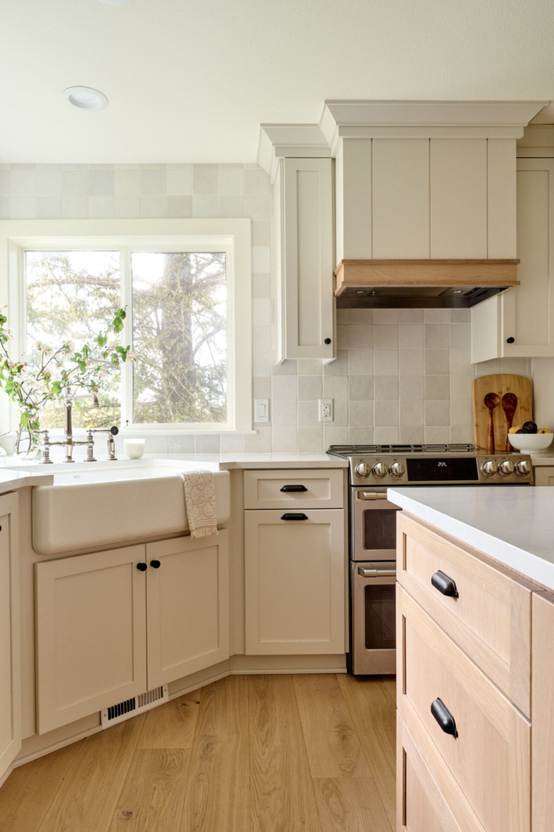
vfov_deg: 73.6
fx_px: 554
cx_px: 255
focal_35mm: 24
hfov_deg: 53.1
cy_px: 449
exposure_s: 1/1.3
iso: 100
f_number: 11
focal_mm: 22
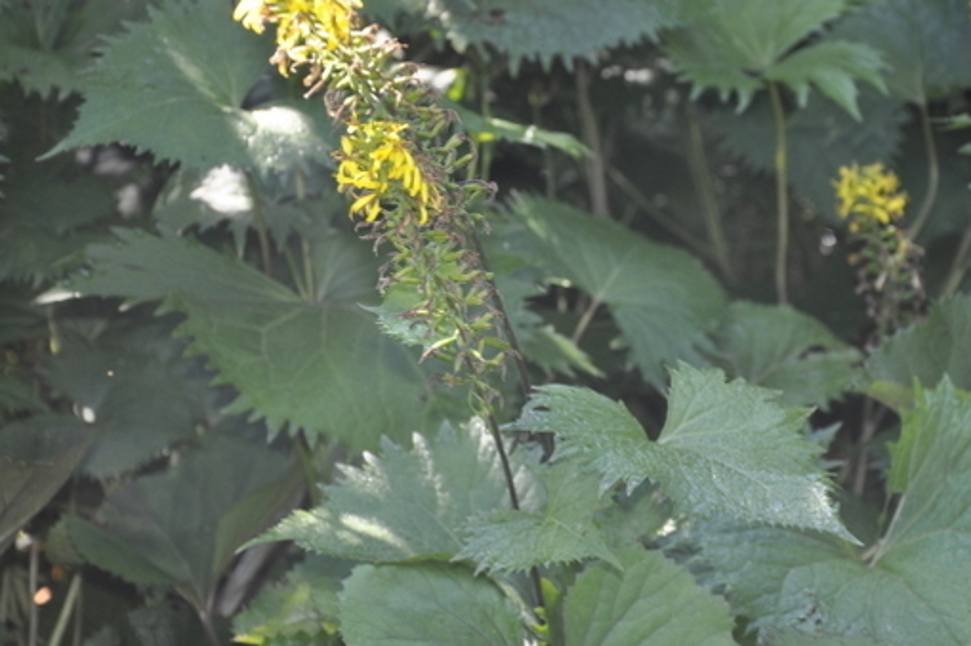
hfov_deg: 11.6
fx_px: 4766
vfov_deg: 7.8
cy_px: 244
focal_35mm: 177
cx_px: 679
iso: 400
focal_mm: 75
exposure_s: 1/160
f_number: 5.3
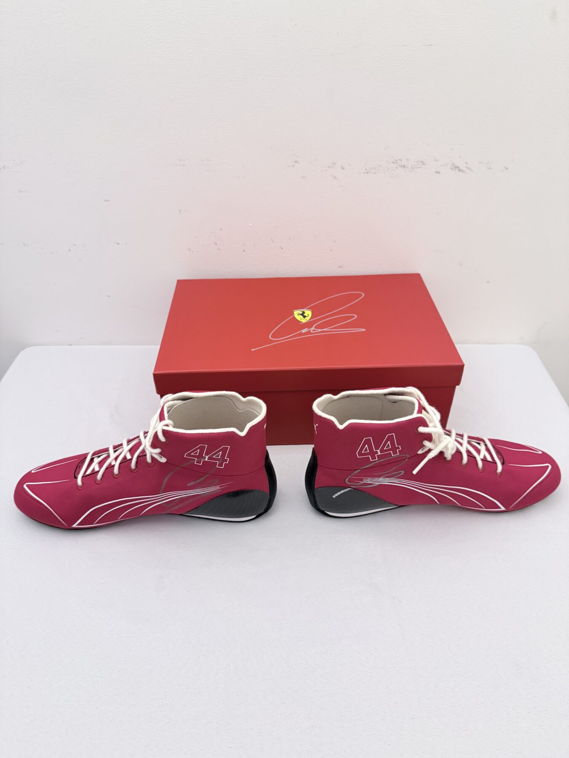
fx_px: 526
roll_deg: +2.2
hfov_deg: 56.8
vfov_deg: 71.6
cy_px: 379
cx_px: 284
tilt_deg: -38.6
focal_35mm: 24
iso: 640
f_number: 1.78
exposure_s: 1/50
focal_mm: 6.76
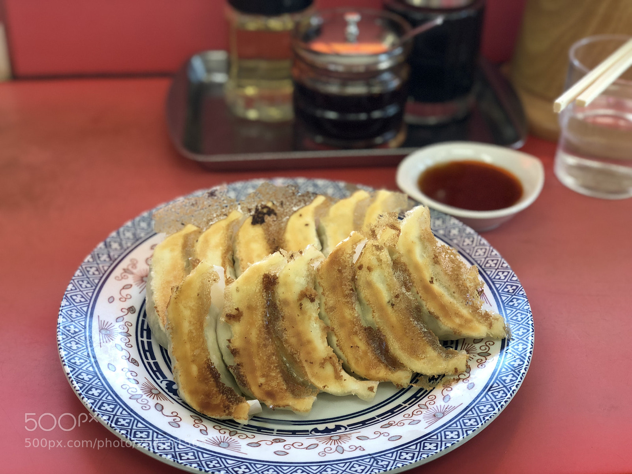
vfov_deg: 28.0
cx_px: 316
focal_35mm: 52
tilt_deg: -34.9
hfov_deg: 36.8
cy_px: 237
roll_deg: -0.3
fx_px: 949
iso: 40
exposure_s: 1/50
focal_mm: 6
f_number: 2.4
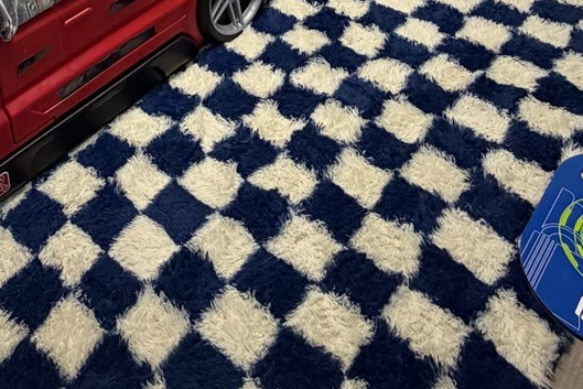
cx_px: 196
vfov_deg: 23.3
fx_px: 713
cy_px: -220
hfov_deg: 43.9
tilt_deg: -16.7
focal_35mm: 44
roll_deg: +4.5
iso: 250
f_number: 2.2
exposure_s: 1/60
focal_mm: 2.22
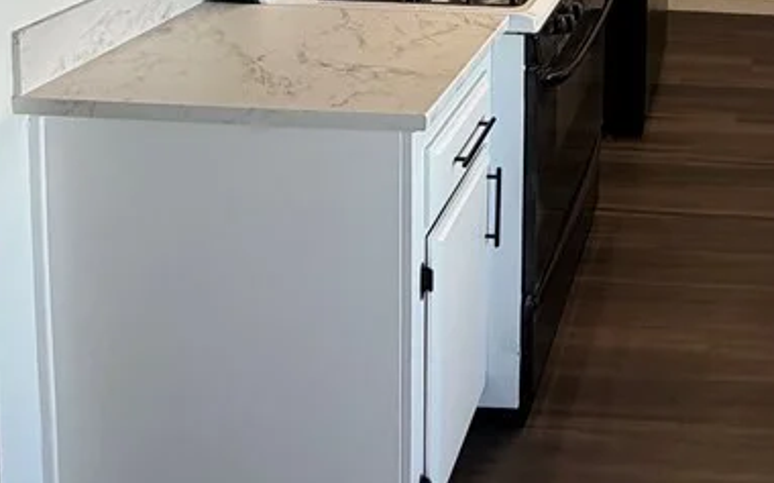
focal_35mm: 40
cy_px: -200
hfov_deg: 42.9
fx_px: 843
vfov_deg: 25.7
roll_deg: -2.5
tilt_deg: -5.8
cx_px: 764
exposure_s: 1/121
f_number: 2.2
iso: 200
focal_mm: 2.22
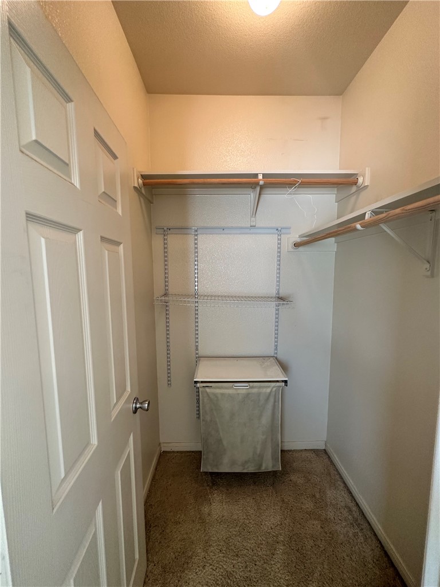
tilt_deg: -7.4
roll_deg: -0.9
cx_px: 220
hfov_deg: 85.7
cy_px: 294
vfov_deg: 102.1
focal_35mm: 14
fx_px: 237
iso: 160
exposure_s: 1/60
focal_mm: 2.22
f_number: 2.2
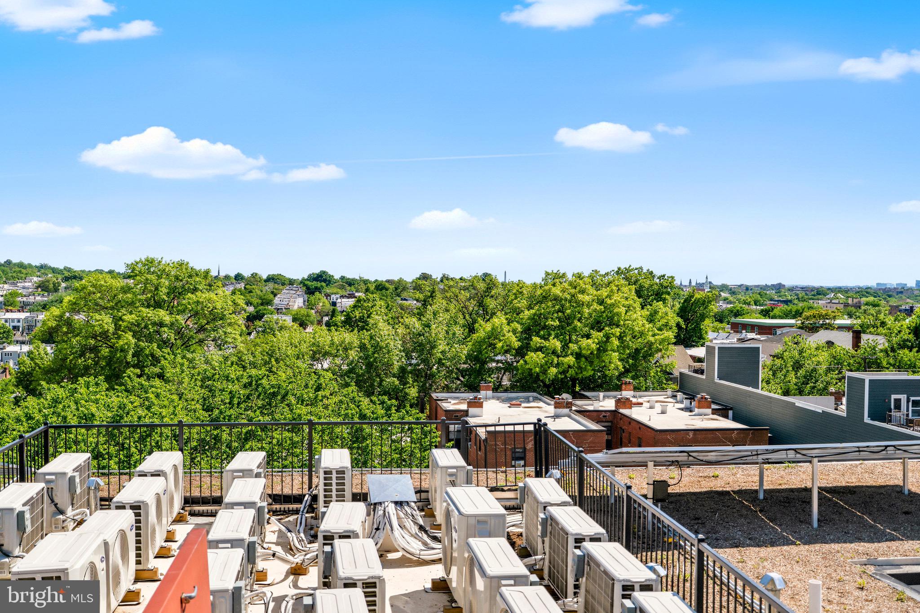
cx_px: 460
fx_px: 894
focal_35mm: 35
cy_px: 306
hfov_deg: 54.4
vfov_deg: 37.8
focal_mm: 35
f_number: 4
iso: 100
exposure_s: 1/4000
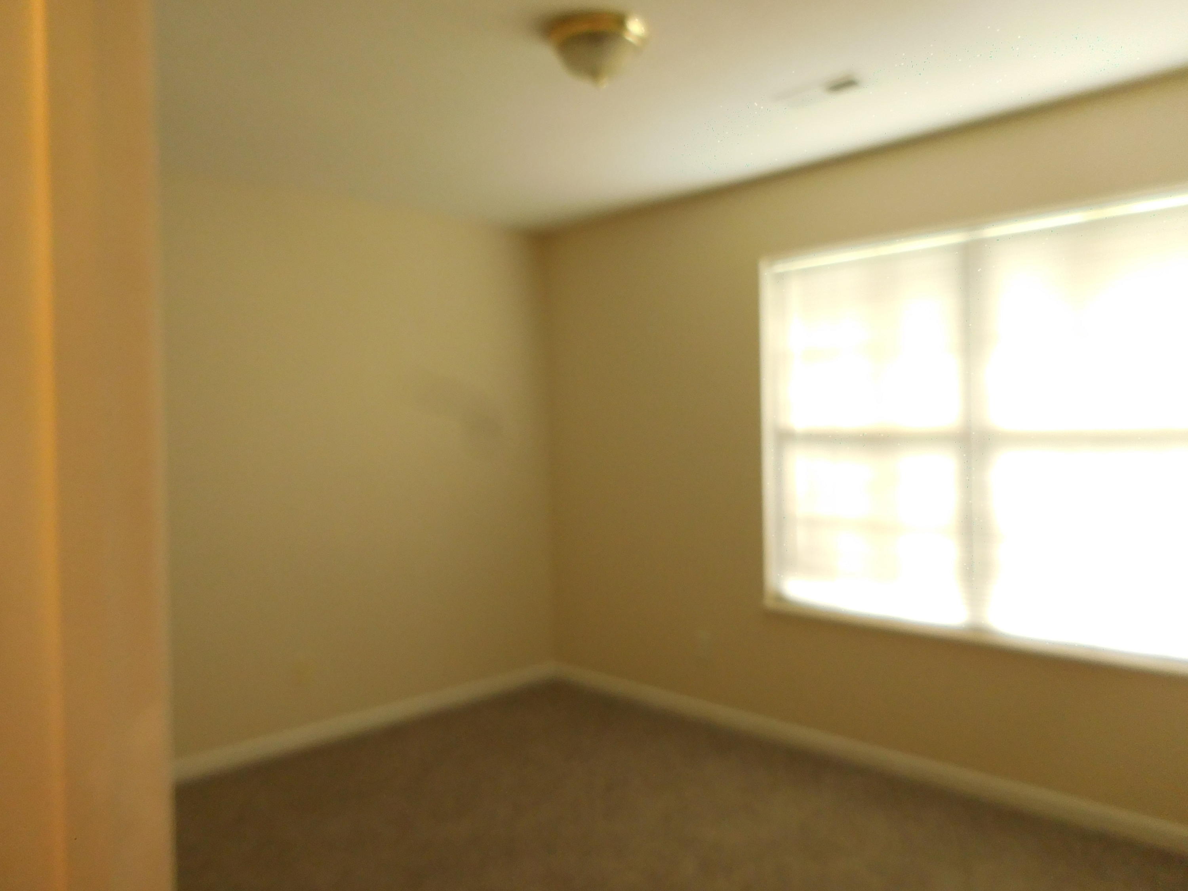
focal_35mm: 25
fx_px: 858
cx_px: 594
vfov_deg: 54.9
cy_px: 446
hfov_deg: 69.4
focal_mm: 4.5
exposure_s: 1/30
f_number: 3.3
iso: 360
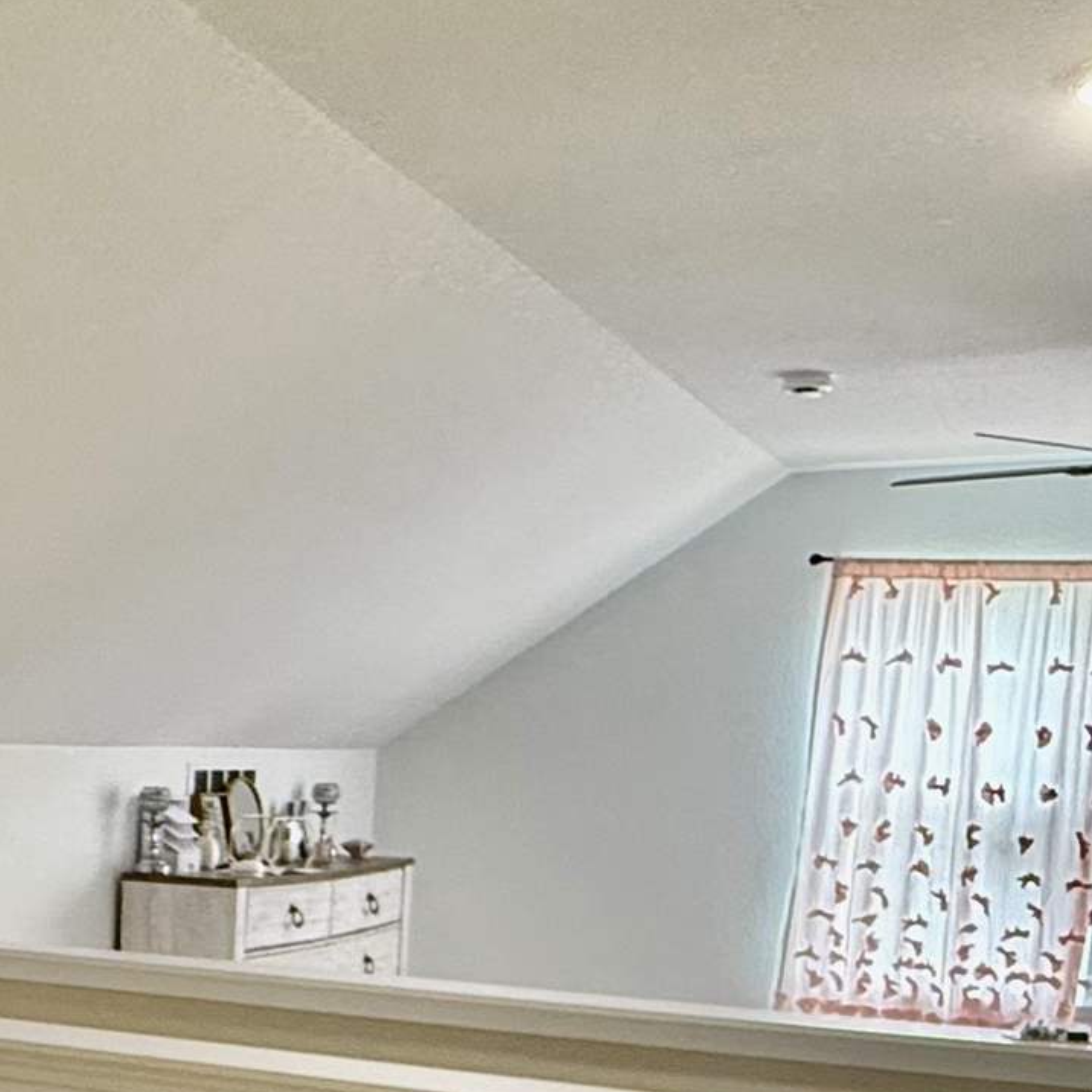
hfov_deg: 30.5
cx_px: 72
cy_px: 1039
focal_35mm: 53
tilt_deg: -7.8
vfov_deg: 30.4
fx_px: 1892
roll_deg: -1.7
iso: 400
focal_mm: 2.22
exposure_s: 1/120
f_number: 2.2
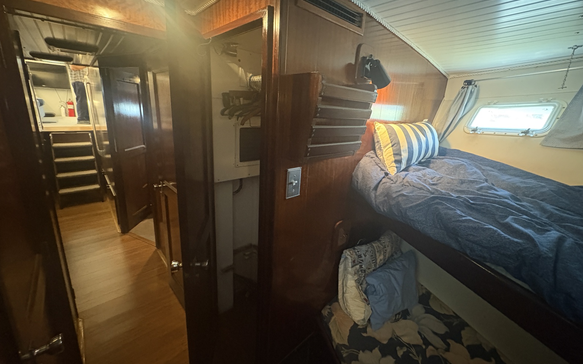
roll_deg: -2.4
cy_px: 168
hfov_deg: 101.5
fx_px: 238
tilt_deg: -12.5
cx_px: 294
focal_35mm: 15
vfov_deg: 74.7
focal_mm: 2.22
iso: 1250
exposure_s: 1/30
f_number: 2.2
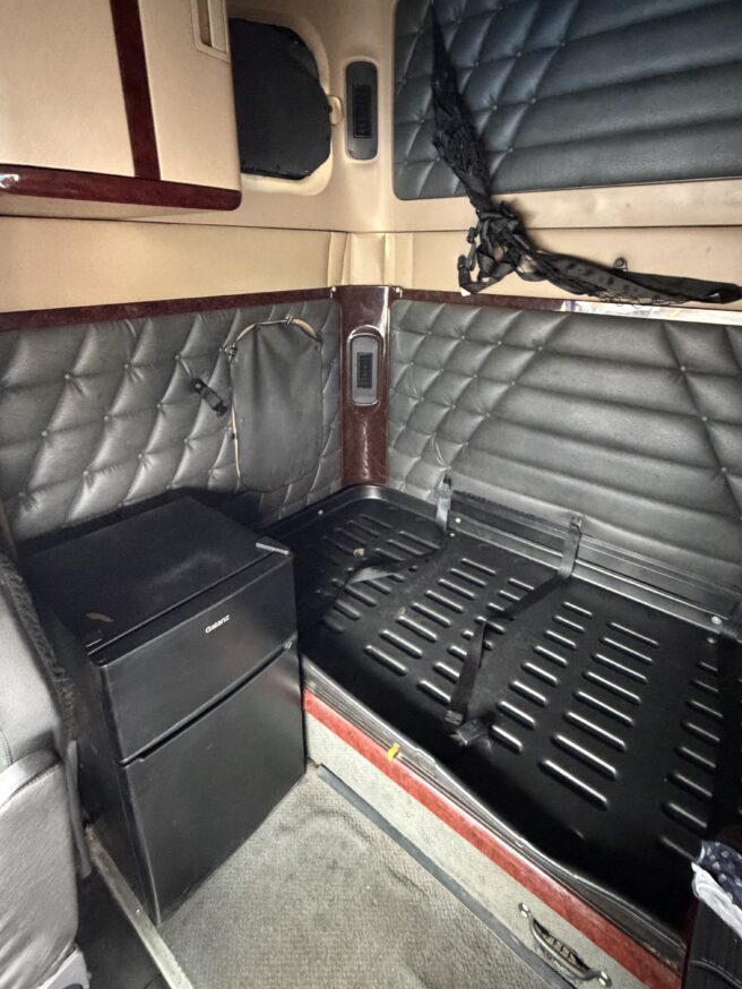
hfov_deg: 74.8
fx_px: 486
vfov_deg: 90.4
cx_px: 378
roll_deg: -1.2
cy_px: 425
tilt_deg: -20.8
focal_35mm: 17
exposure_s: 1/40
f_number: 2.2
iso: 1250
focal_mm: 2.22
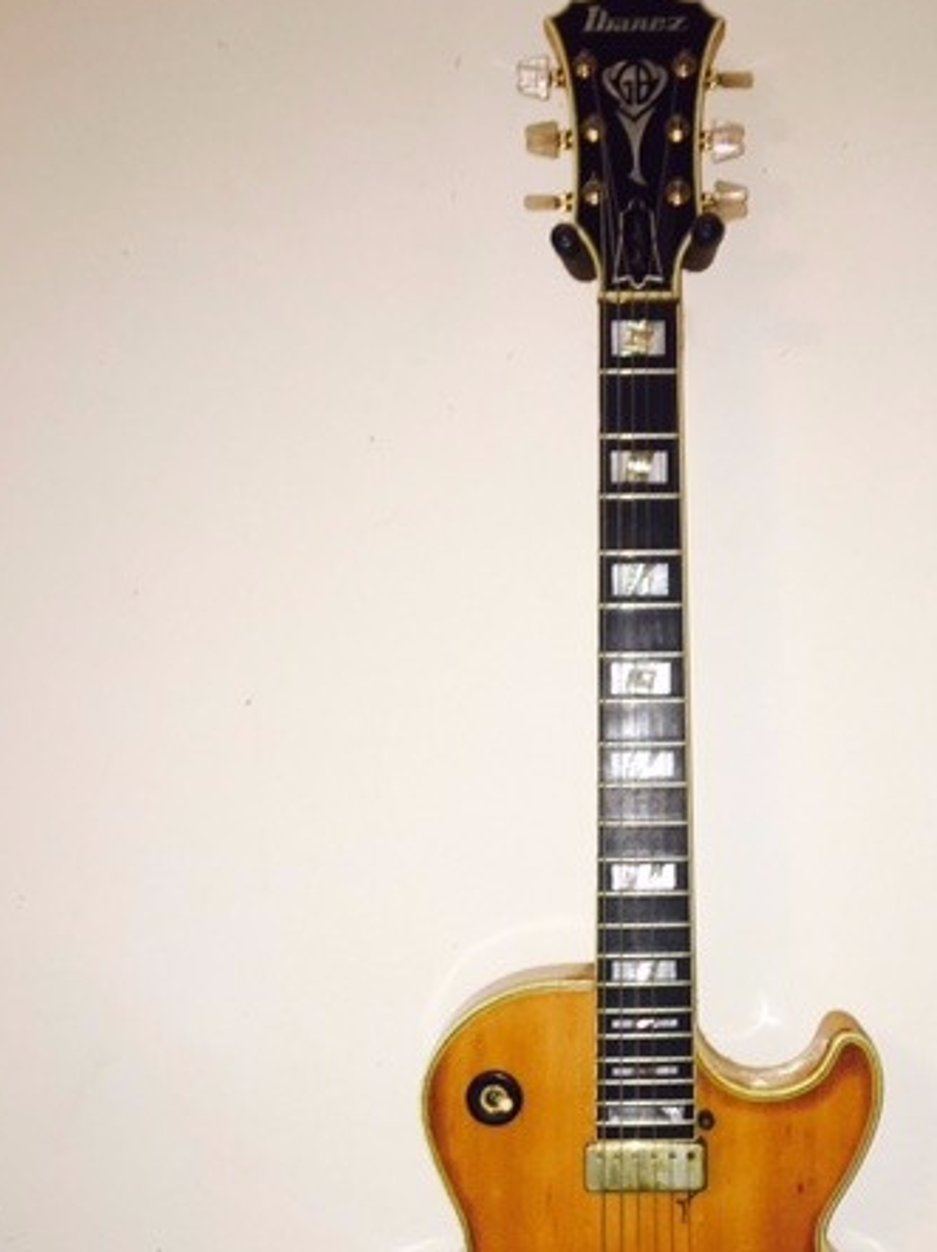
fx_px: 1517
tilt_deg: -7.1
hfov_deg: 33.9
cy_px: 867
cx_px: 643
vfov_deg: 44.0
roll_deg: -0.4
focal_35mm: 42
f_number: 2.2
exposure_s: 1/20
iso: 40
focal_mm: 4.15
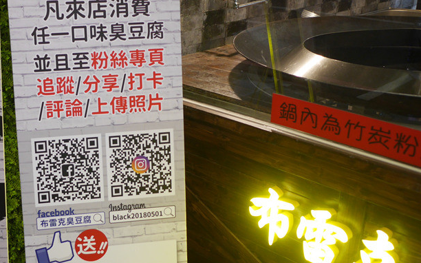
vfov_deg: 24.8
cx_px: 88
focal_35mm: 52
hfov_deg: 37.6
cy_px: 140
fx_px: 596
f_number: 1.7
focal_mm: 15
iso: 400
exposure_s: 1/60
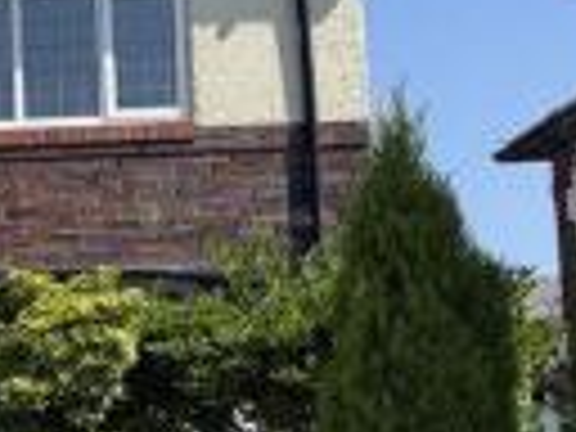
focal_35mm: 109
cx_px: -583
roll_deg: -0.1
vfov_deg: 13.5
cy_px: 344
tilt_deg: +6.3
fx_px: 1814
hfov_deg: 14.8
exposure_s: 1/3145
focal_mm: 6.76
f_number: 1.78
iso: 80
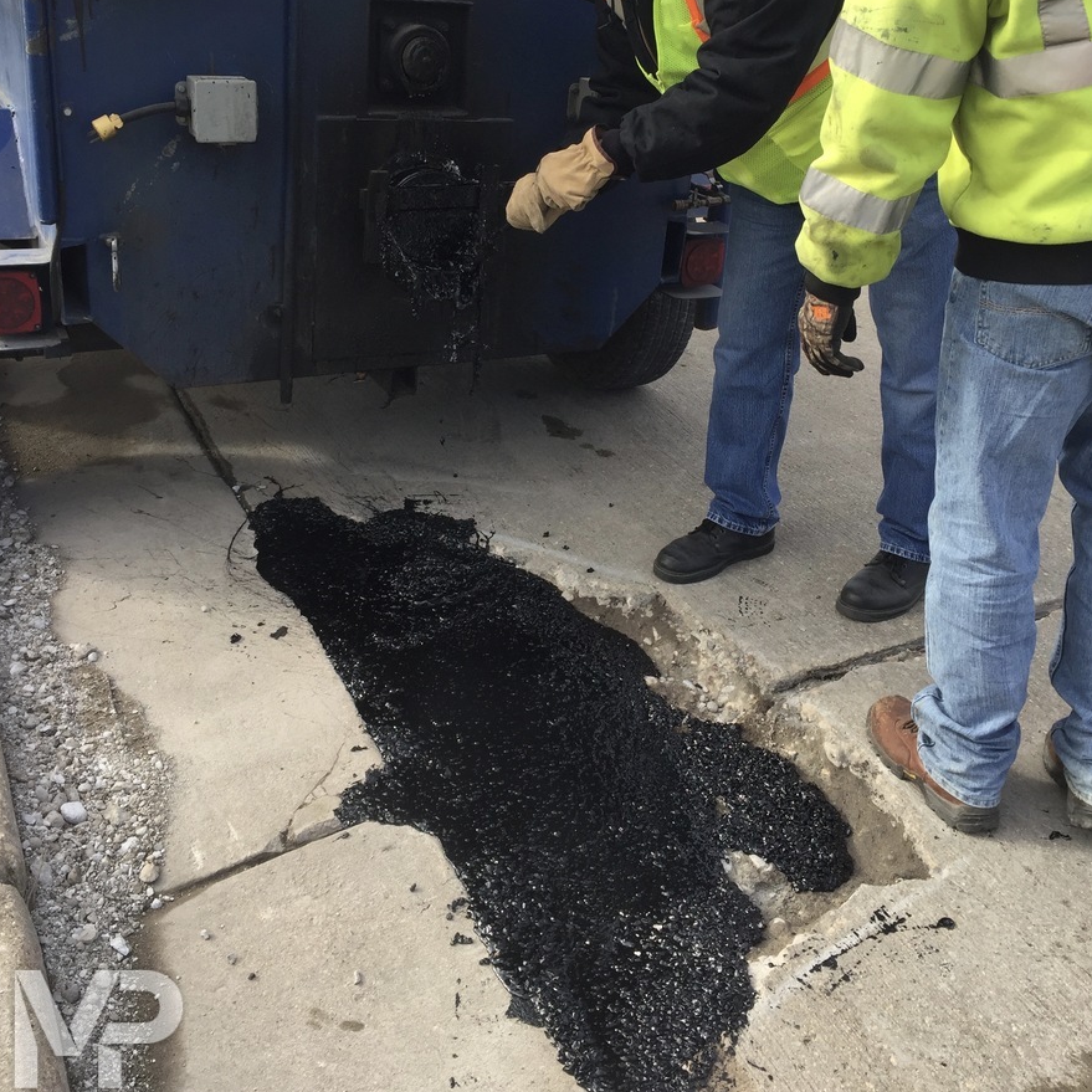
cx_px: 535
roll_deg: -3.5
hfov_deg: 47.2
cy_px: 421
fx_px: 1249
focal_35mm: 35
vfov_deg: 46.9
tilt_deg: -21.2
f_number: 2.2
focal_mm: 4.15
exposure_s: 1/648
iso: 32
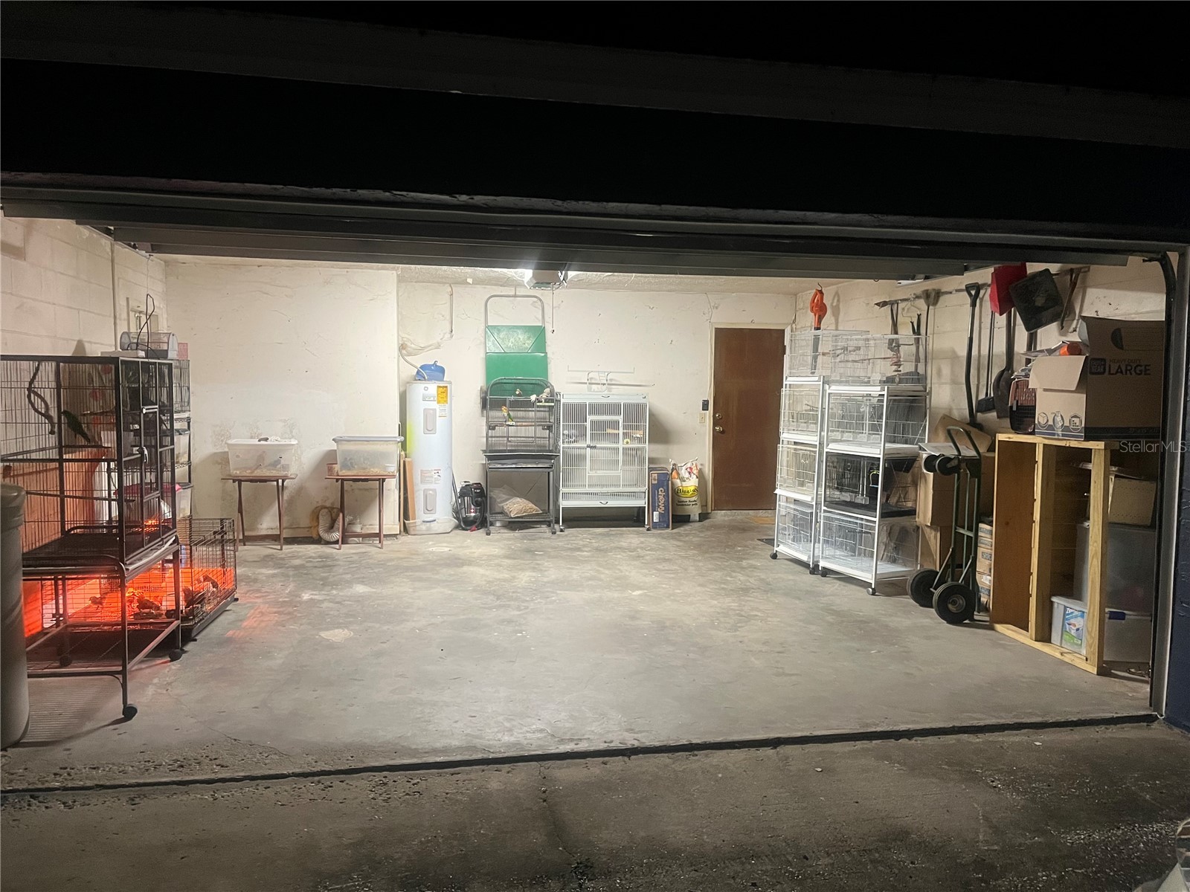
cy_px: 446
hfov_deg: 67.3
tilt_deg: -3.9
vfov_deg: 53.1
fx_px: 894
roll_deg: -1.0
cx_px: 595
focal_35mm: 26
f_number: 1.6
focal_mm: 5.1
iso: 500
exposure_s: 1/60
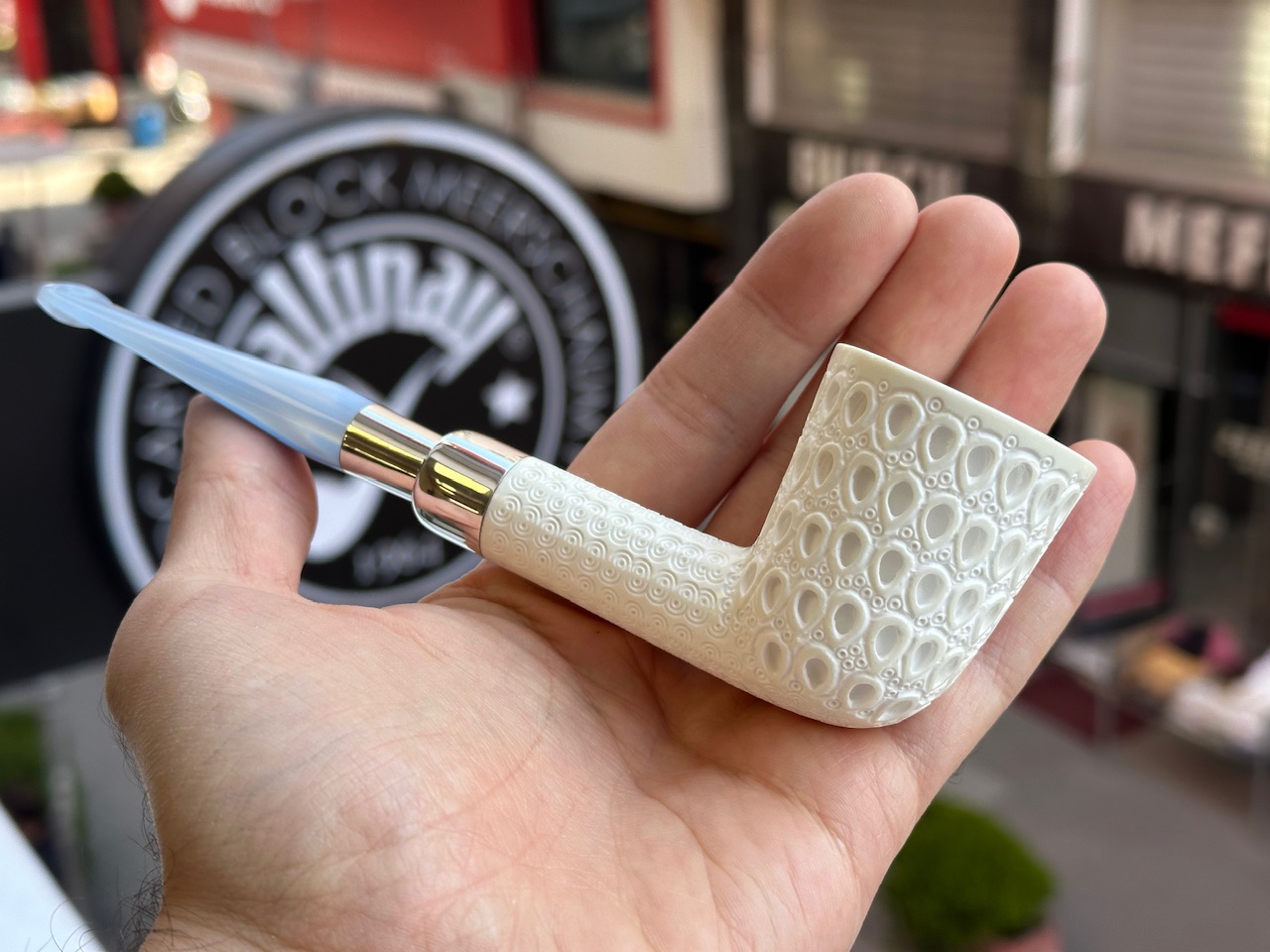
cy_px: 476
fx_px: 1761
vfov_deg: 30.3
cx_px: 635
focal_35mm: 48
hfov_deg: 39.7
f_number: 1.78
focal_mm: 6.86
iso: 64
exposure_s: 1/404
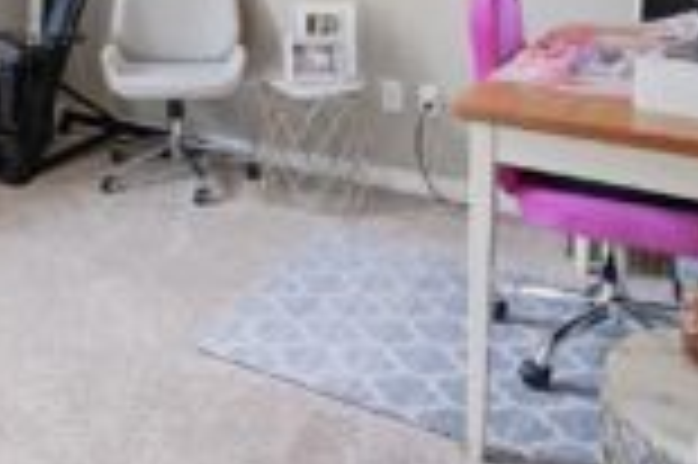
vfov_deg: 26.6
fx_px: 852
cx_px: 54
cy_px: -110
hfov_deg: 40.7
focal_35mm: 44
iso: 320
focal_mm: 17
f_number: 9
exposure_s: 1/15
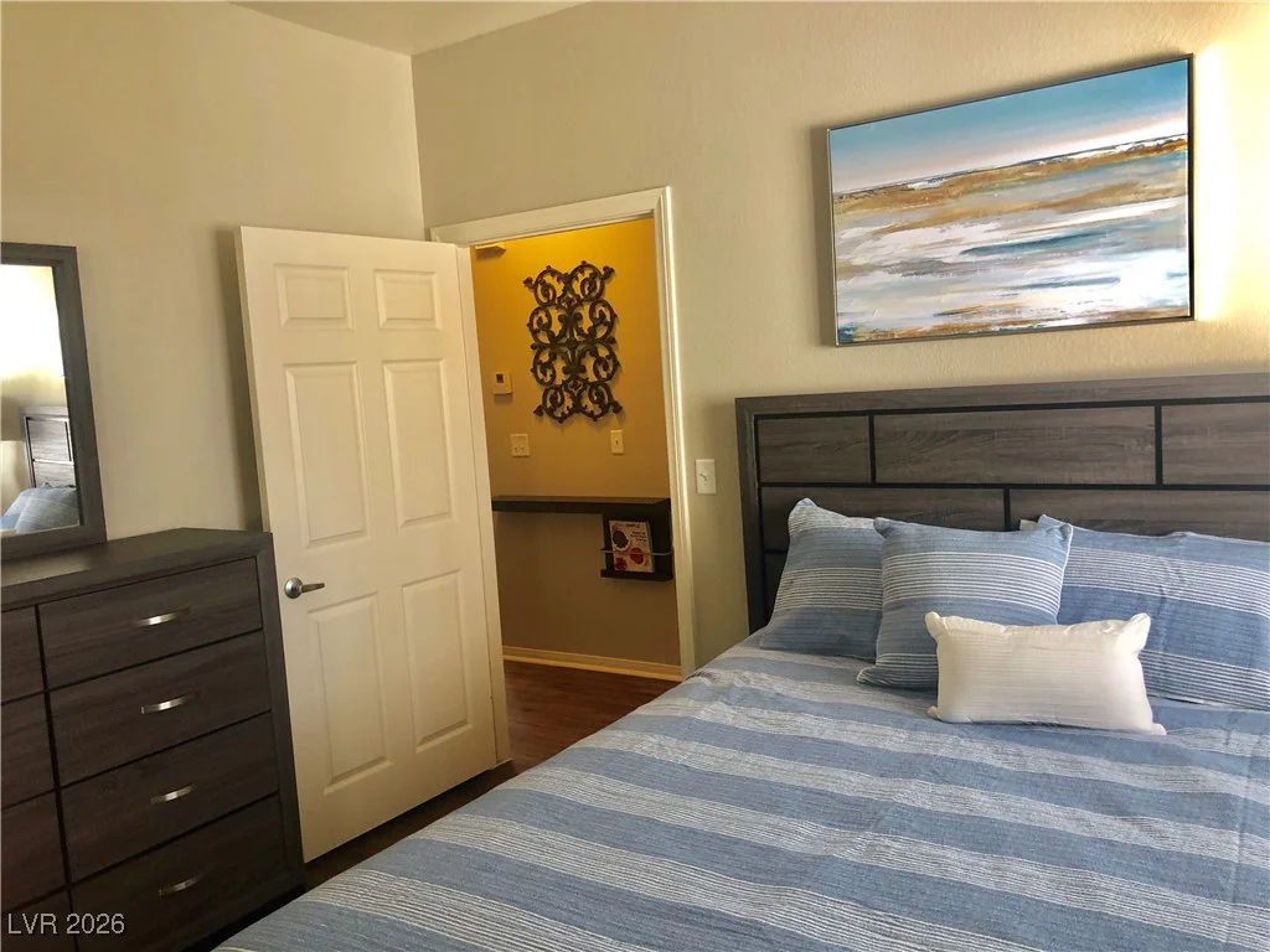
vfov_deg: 49.7
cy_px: 476
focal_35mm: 28
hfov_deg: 63.4
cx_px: 635
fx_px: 1027
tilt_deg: -6.6
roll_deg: +3.4
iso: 40
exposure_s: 1/17
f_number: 1.8
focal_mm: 3.99
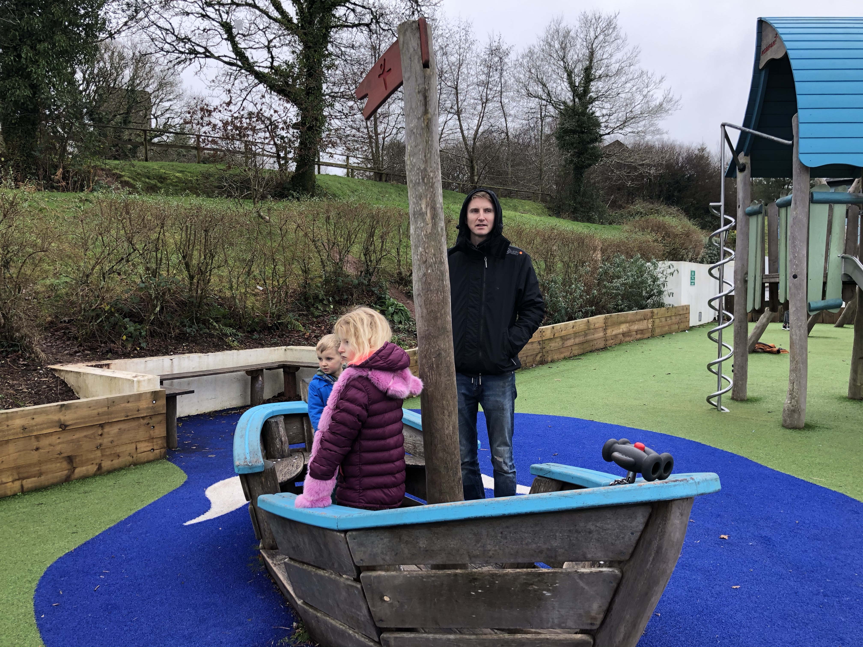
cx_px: 432
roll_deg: -0.6
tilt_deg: -2.2
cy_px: 324
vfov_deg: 49.7
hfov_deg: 63.4
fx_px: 698
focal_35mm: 28
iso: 32
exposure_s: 1/120
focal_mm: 3.99
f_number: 1.8
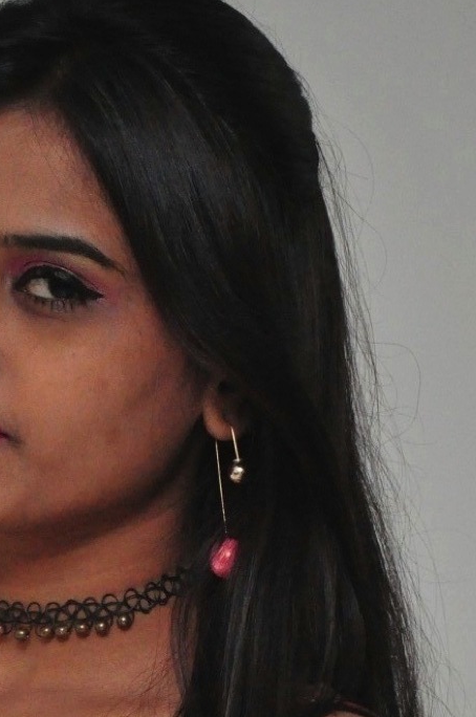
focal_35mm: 327
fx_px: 6505
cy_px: 755
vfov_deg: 6.3
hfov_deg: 4.2
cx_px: 113
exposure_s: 1/125
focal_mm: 90
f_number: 6.3
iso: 3200
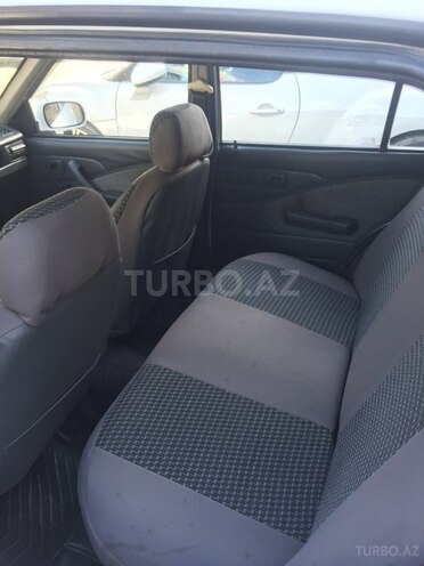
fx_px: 474
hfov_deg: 48.2
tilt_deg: -30.1
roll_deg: -1.2
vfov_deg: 61.7
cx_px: 212
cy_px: 283
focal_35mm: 29
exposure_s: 1/100
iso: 50
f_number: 2.2
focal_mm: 4.15
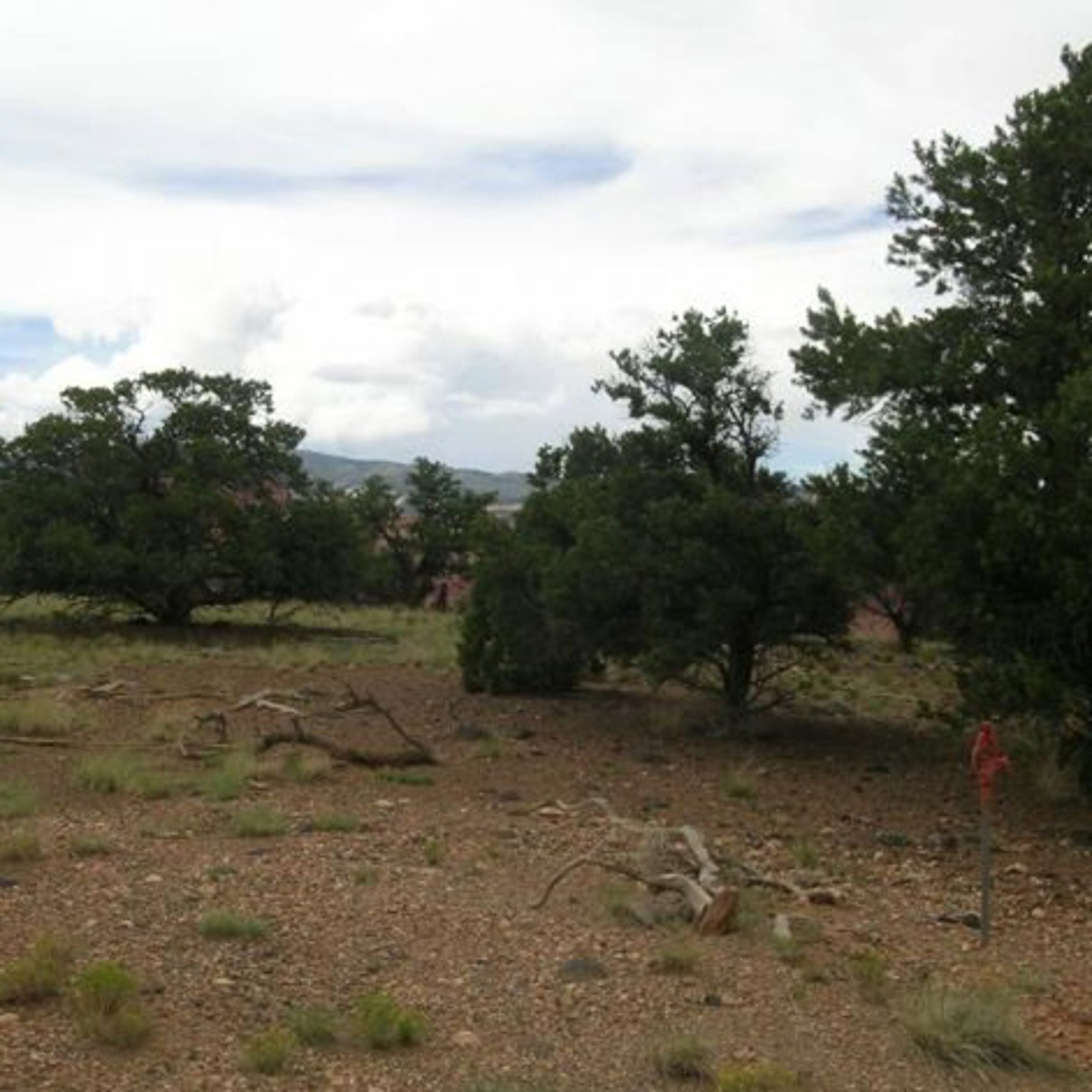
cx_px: 536
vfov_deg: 40.0
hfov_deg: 40.0
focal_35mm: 42
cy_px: 552
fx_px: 1499
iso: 50
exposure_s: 1/213
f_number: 6.7
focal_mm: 7.2
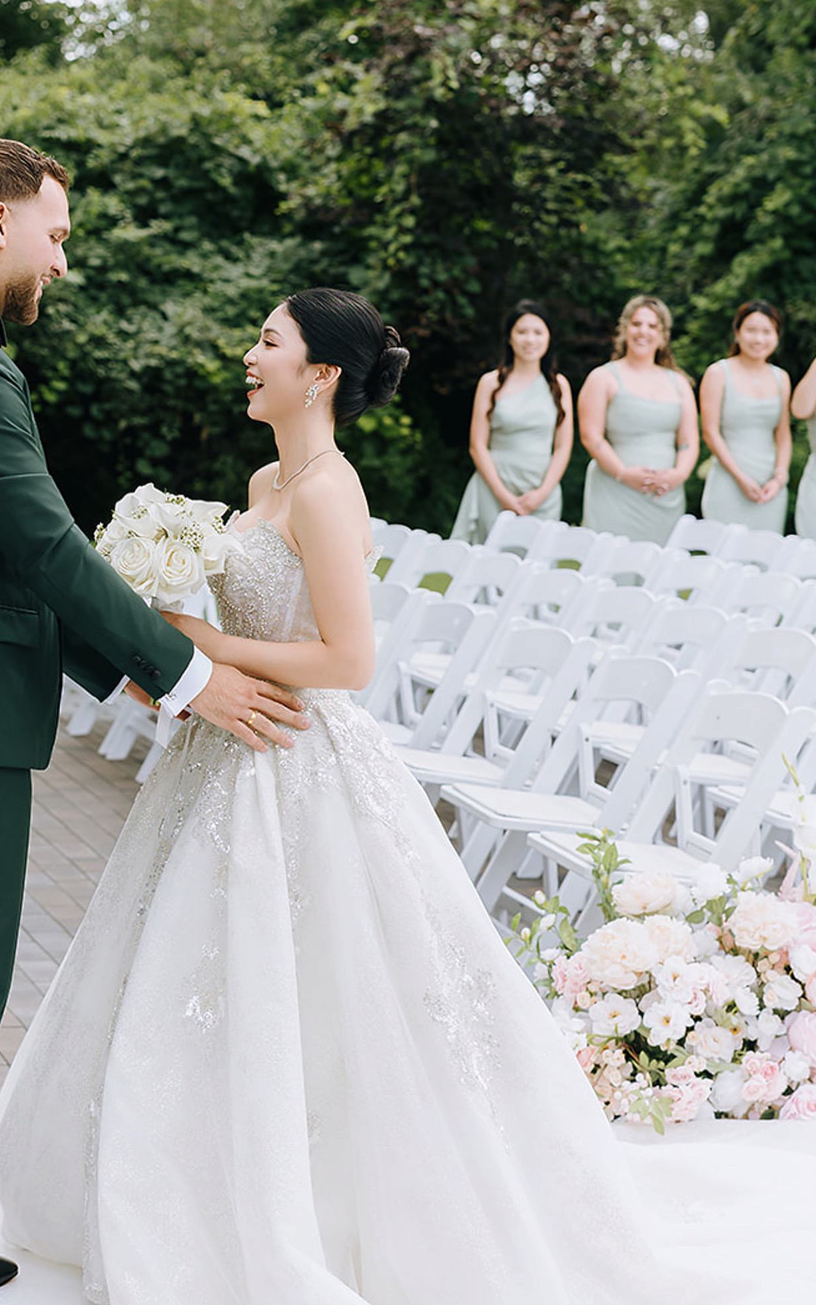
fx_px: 2774
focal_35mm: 78
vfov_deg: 26.3
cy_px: 447
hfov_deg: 16.6
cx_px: 179
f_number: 3.2
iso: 320
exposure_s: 1/1250
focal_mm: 50
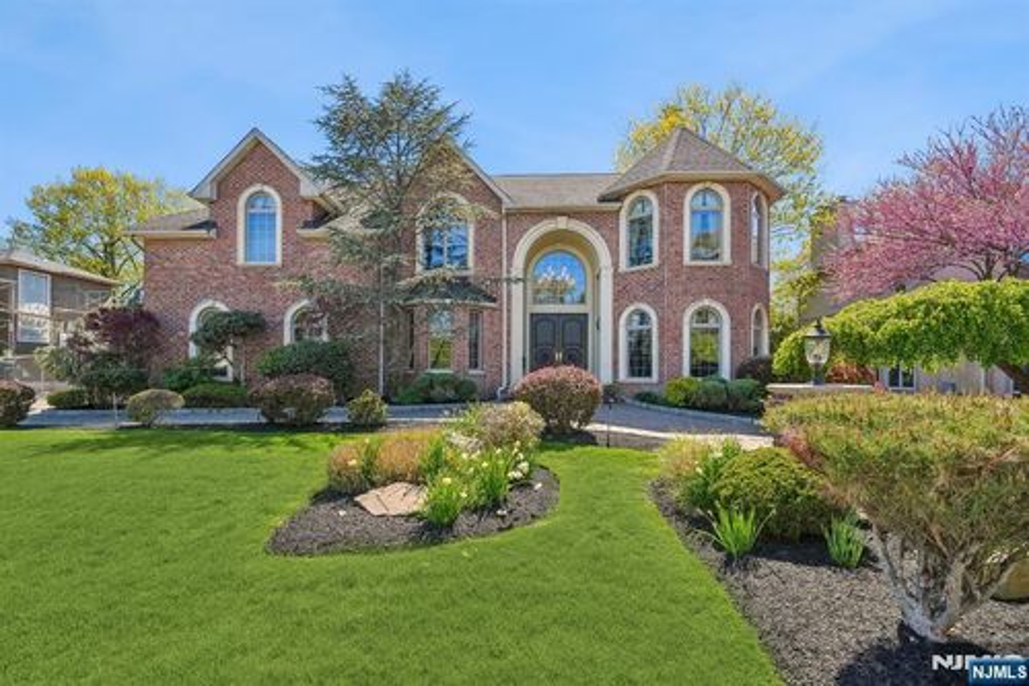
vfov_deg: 73.7
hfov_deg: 96.8
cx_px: 514
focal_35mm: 16
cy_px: 343
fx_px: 457
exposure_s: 1/200
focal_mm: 16
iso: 400
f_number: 8
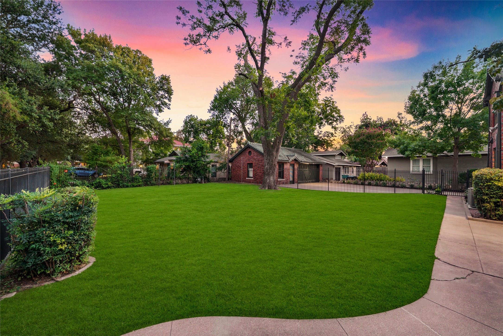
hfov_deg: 108.3
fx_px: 182
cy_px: 168
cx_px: 252
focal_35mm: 13
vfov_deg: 85.5
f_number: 8
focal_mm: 13
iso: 1600
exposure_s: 1/8
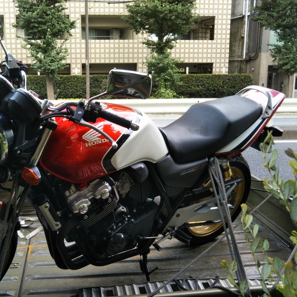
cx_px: 99
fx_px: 349
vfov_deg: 46.0
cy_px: 147
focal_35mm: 36
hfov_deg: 45.4
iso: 55
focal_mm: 4
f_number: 2.2
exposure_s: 1/164
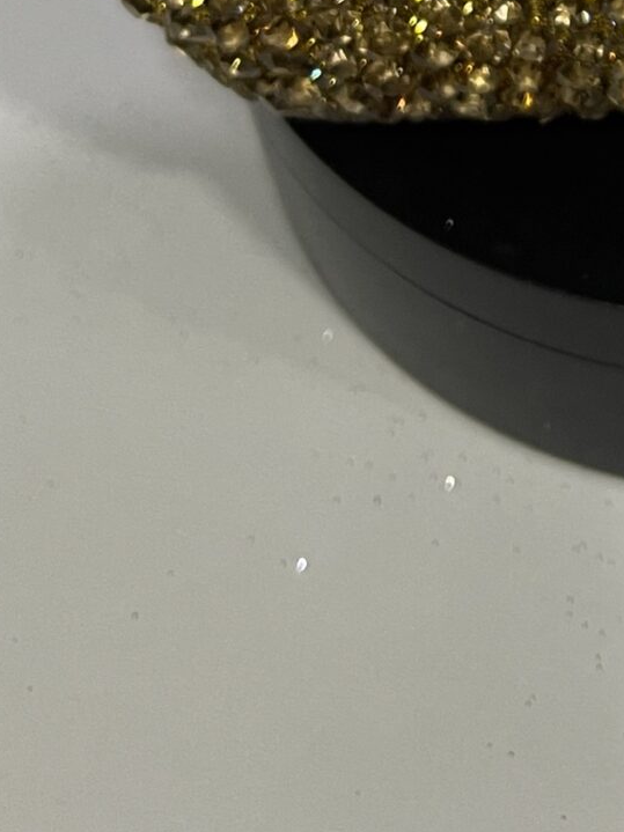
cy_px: -480
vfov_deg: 18.9
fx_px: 2140
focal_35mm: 89
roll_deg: +1.6
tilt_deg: -38.3
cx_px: 838
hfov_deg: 15.7
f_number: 1.6
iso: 125
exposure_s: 1/51
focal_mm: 5.1
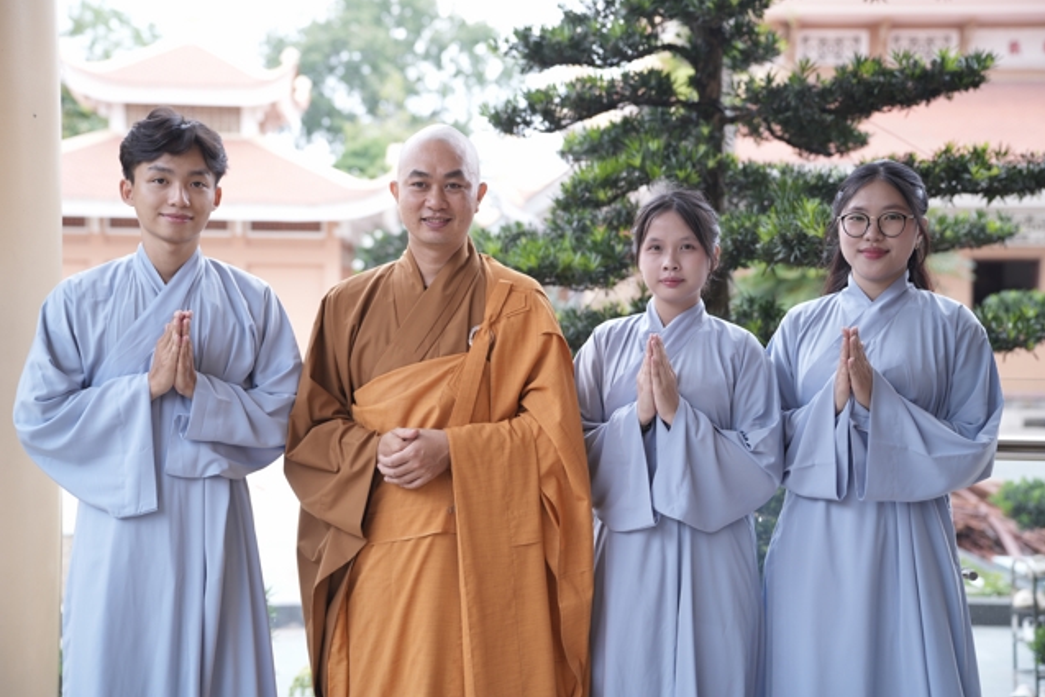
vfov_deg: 26.0
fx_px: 1510
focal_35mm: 52
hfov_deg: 38.2
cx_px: 517
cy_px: 344
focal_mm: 51
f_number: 2.8
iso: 125
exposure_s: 1/200
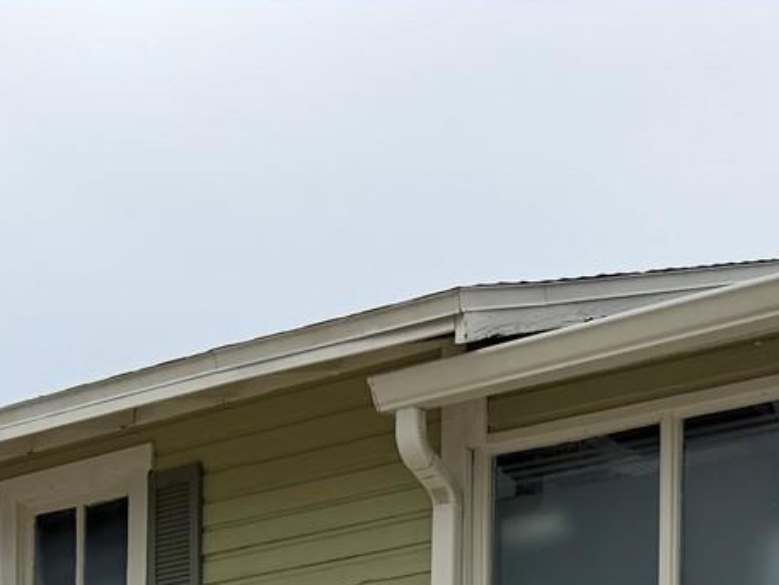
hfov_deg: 23.2
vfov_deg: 15.4
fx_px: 1891
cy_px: 1011
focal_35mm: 84
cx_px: 527
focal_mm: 6.76
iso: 80
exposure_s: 1/4167
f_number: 1.78
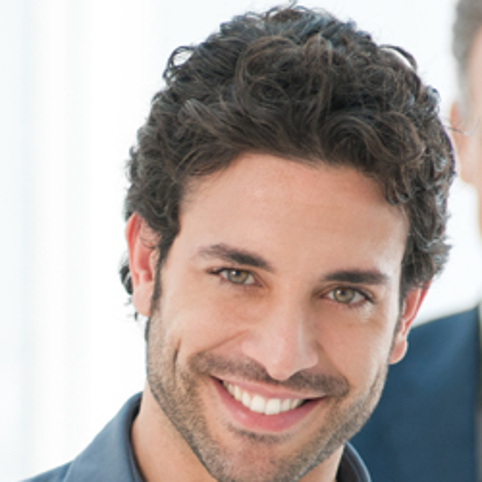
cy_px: 602
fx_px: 12804
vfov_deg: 2.2
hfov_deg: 2.2
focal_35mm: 813
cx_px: -22
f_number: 3.5
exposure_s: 1/80
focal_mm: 155
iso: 200
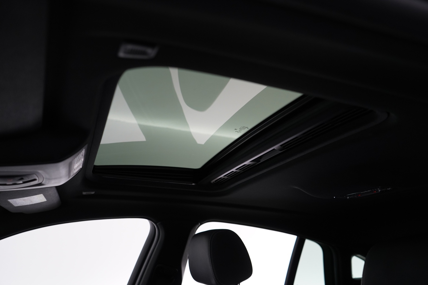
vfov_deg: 46.4
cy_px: 142
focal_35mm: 28
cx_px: 214
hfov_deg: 65.5
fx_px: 333
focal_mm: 28
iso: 1000
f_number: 3.5
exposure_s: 1/40
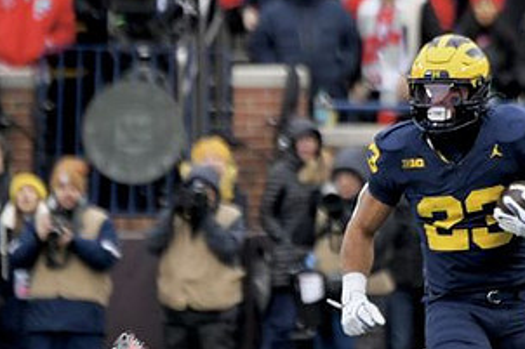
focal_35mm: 1153
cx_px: 377
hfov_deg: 1.8
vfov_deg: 1.2
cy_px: 257
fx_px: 16805
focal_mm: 400
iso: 2000
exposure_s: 1/1000
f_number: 5.6
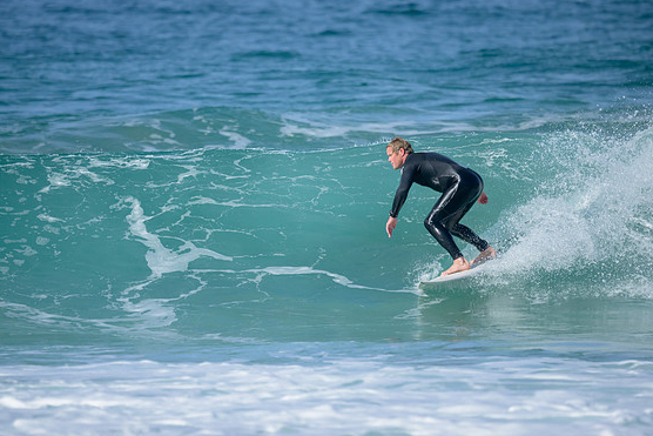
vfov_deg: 1.6
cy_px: 216
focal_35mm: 834
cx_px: 317
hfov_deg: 2.5
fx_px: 15131
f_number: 6.3
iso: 450
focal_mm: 800
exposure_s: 1/2500
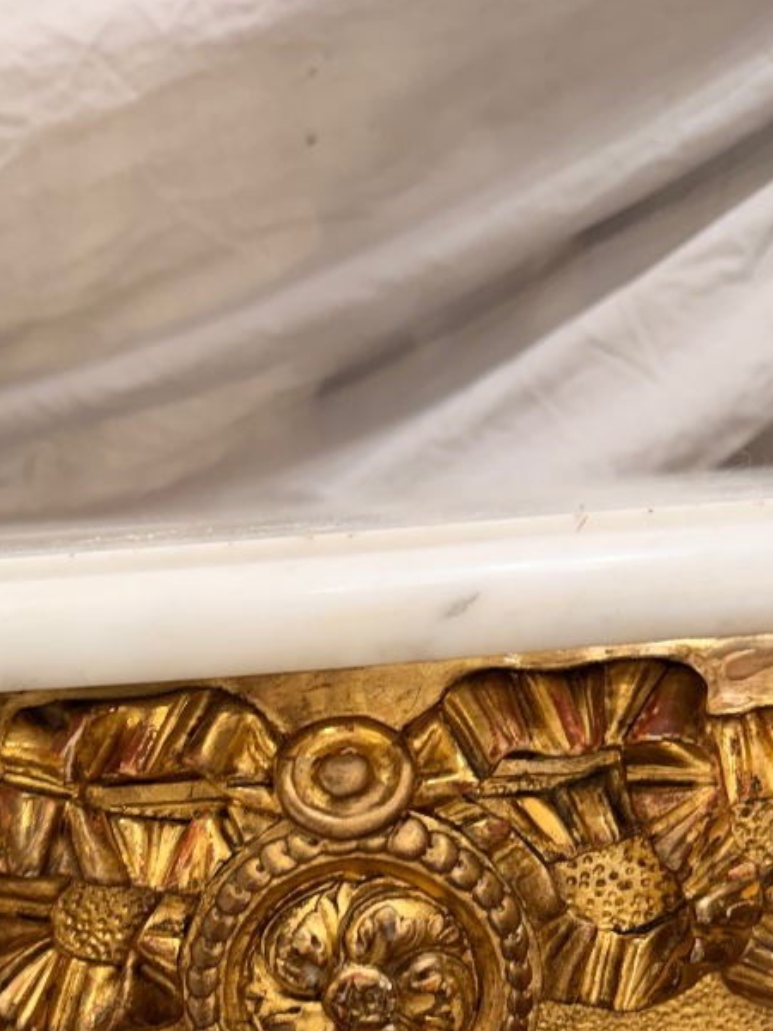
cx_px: 273
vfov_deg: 35.9
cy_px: 1021
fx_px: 1429
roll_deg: +4.6
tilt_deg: -21.0
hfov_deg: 30.1
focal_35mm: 48
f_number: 1.78
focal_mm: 6.76
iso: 160
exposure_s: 1/100
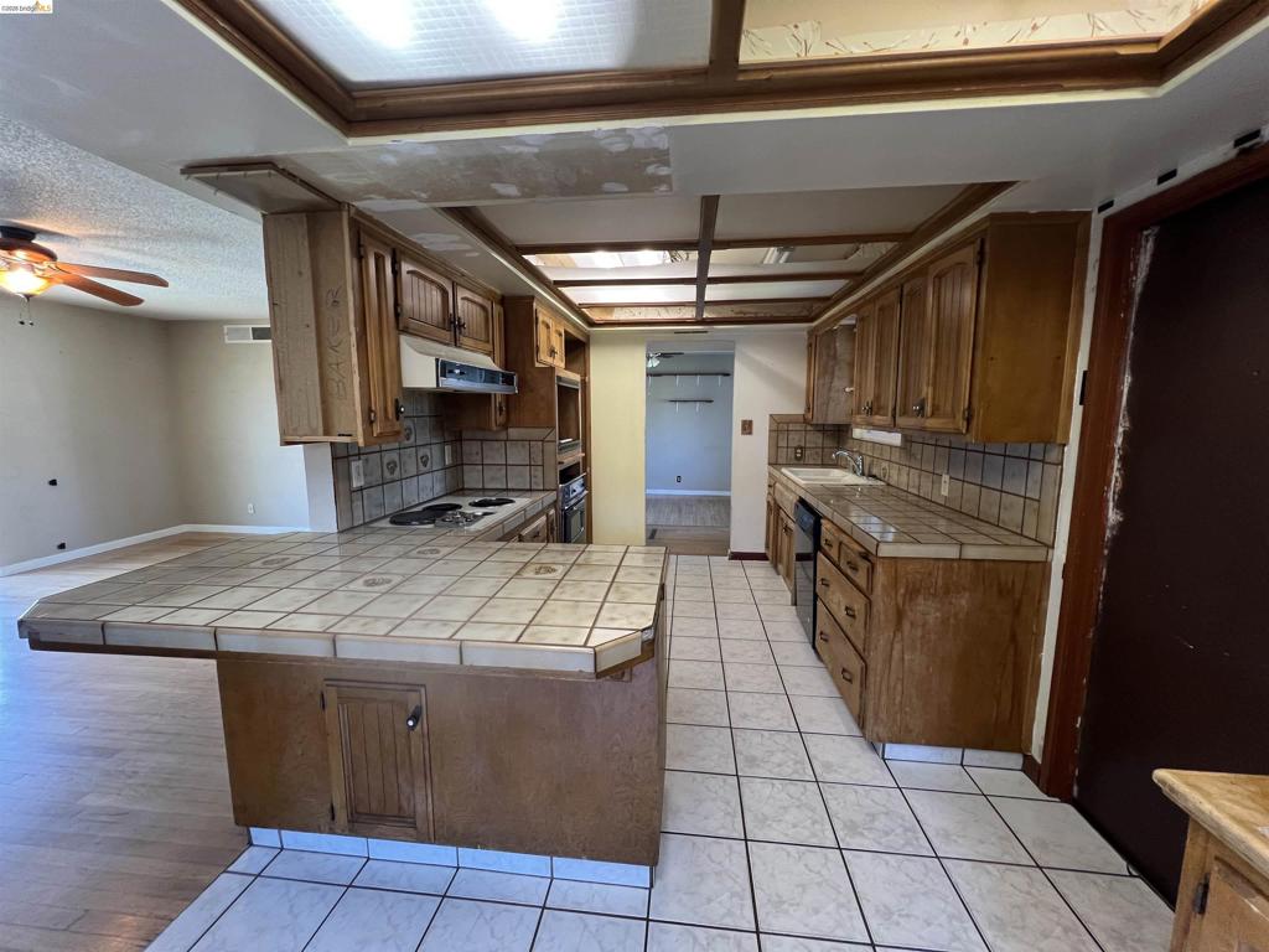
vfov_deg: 89.9
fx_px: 477
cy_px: 476
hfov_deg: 106.2
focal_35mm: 13
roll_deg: +0.4
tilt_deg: -7.3
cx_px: 634
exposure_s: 1/60
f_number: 1.8
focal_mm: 1.57
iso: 200
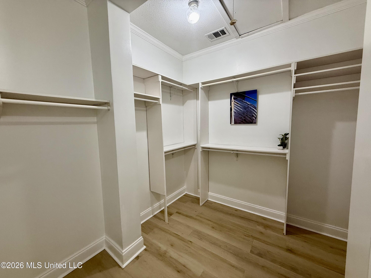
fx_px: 150
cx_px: 186
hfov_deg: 102.1
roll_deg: +1.2
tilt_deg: -5.2
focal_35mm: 14
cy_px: 139
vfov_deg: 85.7
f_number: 2.2
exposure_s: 1/60
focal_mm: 2.22
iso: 160
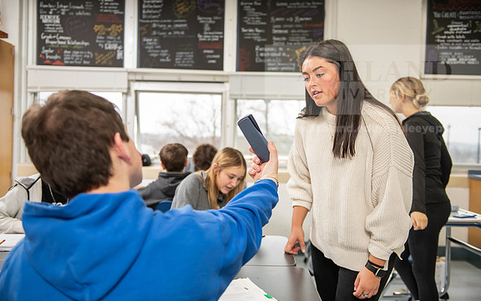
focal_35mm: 39
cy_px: 146
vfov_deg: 32.8
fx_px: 511
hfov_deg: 50.4
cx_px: 240
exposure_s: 1/200
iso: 1000
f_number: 2.8
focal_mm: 38
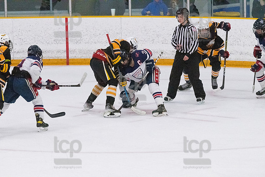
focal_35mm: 300
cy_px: 88
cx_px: 132
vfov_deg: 4.6
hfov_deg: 6.9
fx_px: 2207
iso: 8000
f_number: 5
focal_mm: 200
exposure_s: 1/1600
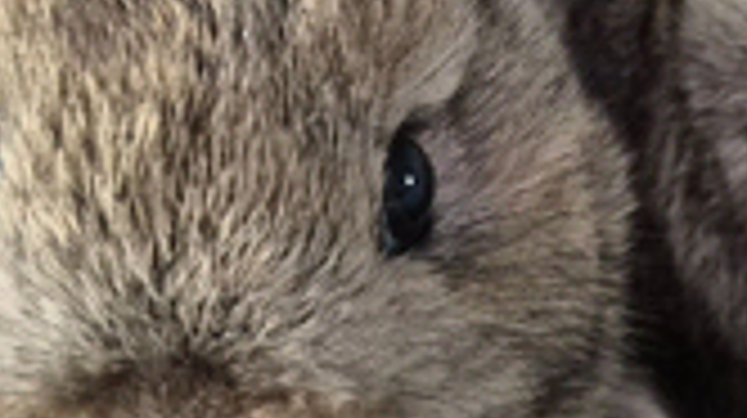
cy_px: 146
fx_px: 1405
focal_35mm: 71
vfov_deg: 16.9
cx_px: 628
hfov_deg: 28.9
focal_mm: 5.4
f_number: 1.8
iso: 2000
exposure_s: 1/100
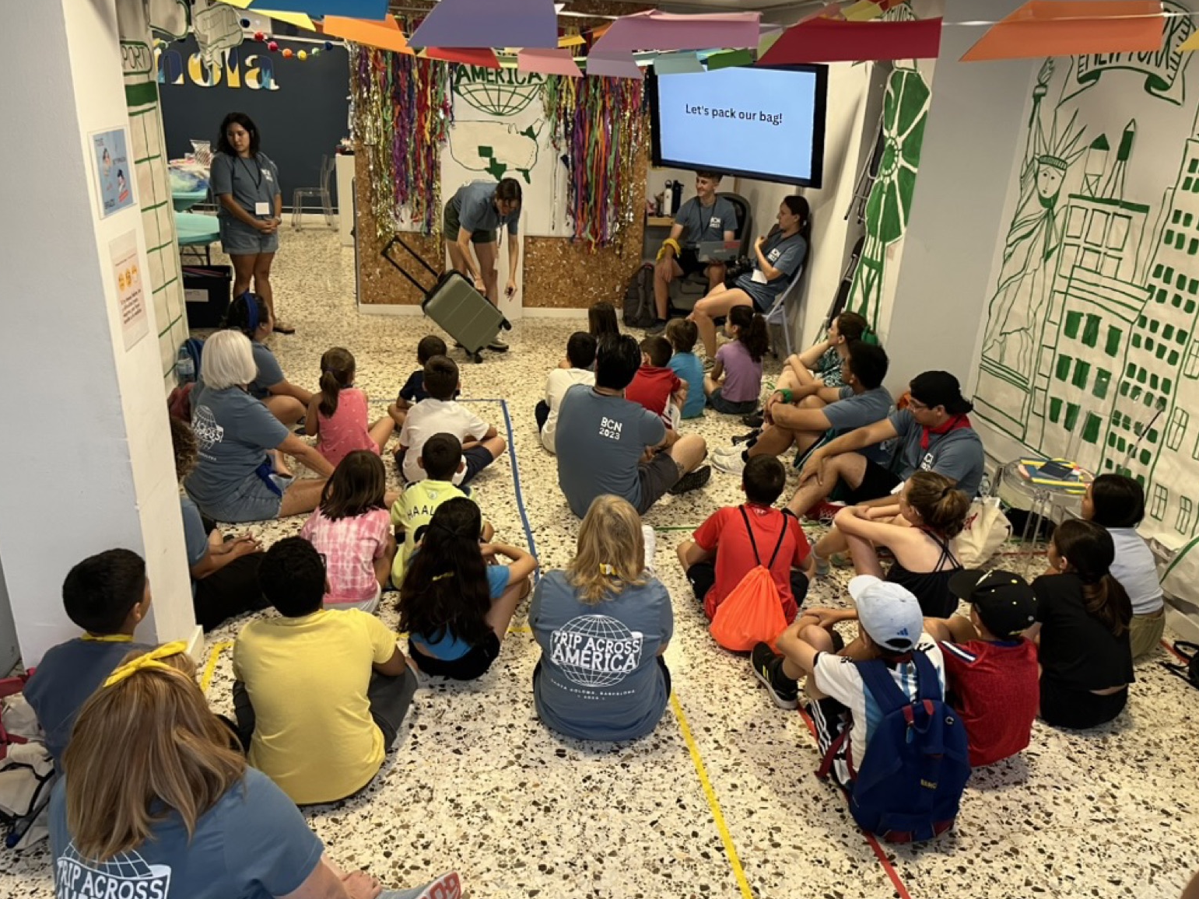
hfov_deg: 65.3
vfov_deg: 51.4
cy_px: 443
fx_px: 935
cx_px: 612
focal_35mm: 27
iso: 160
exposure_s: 1/60
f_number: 1.6
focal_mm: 5.1
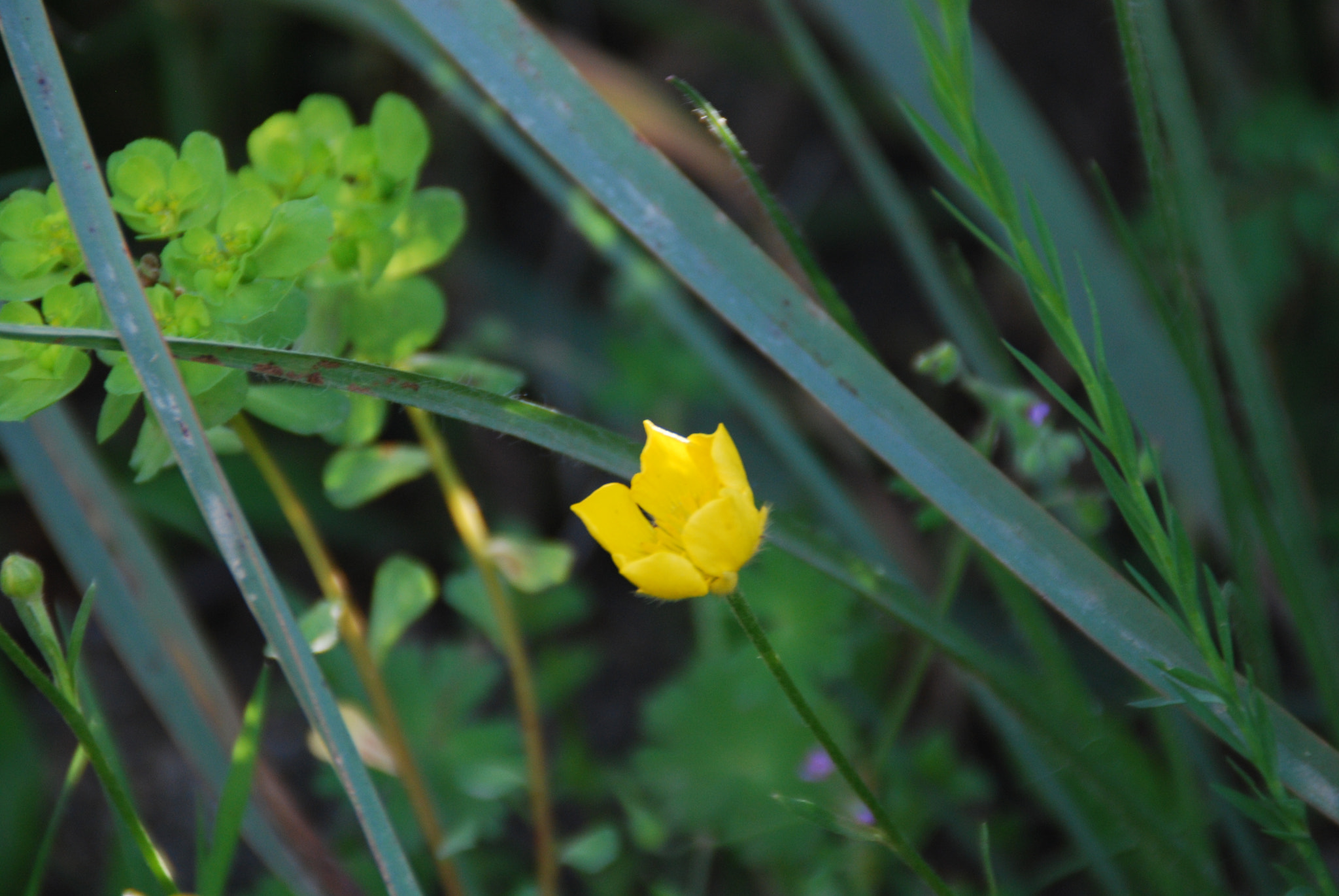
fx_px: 11172
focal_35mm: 300
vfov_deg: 4.6
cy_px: 448
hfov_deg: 6.9
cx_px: 670
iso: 400
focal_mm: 200
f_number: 6.3
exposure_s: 1/160
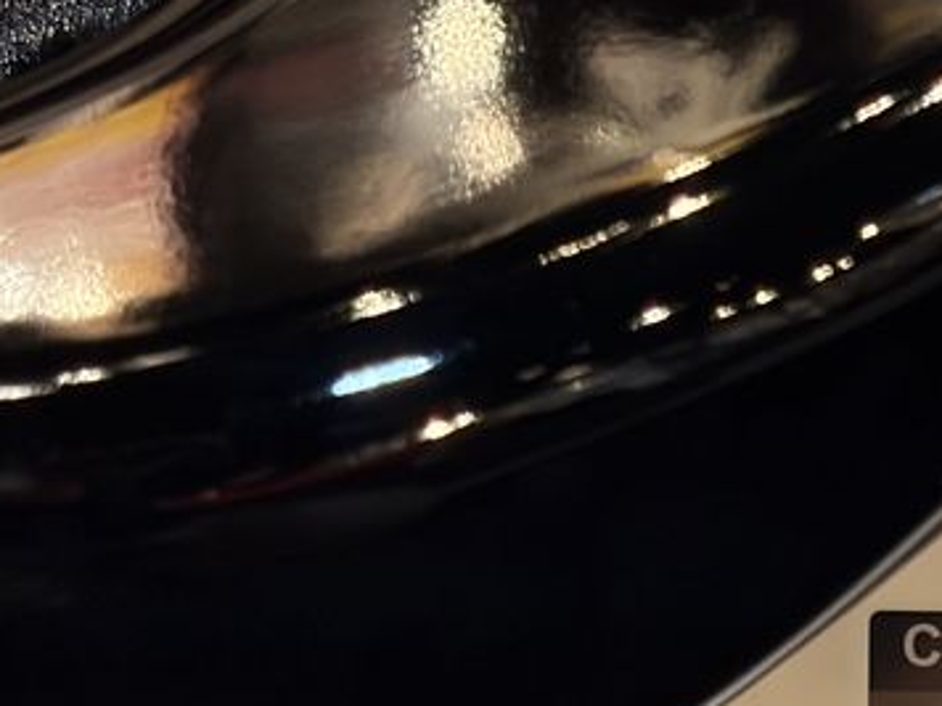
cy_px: 735
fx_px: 5089
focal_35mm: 187
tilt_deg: -51.0
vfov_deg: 7.9
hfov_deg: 10.2
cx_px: 1418
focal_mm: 5.96
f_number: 1.6
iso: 64
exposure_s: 1/60
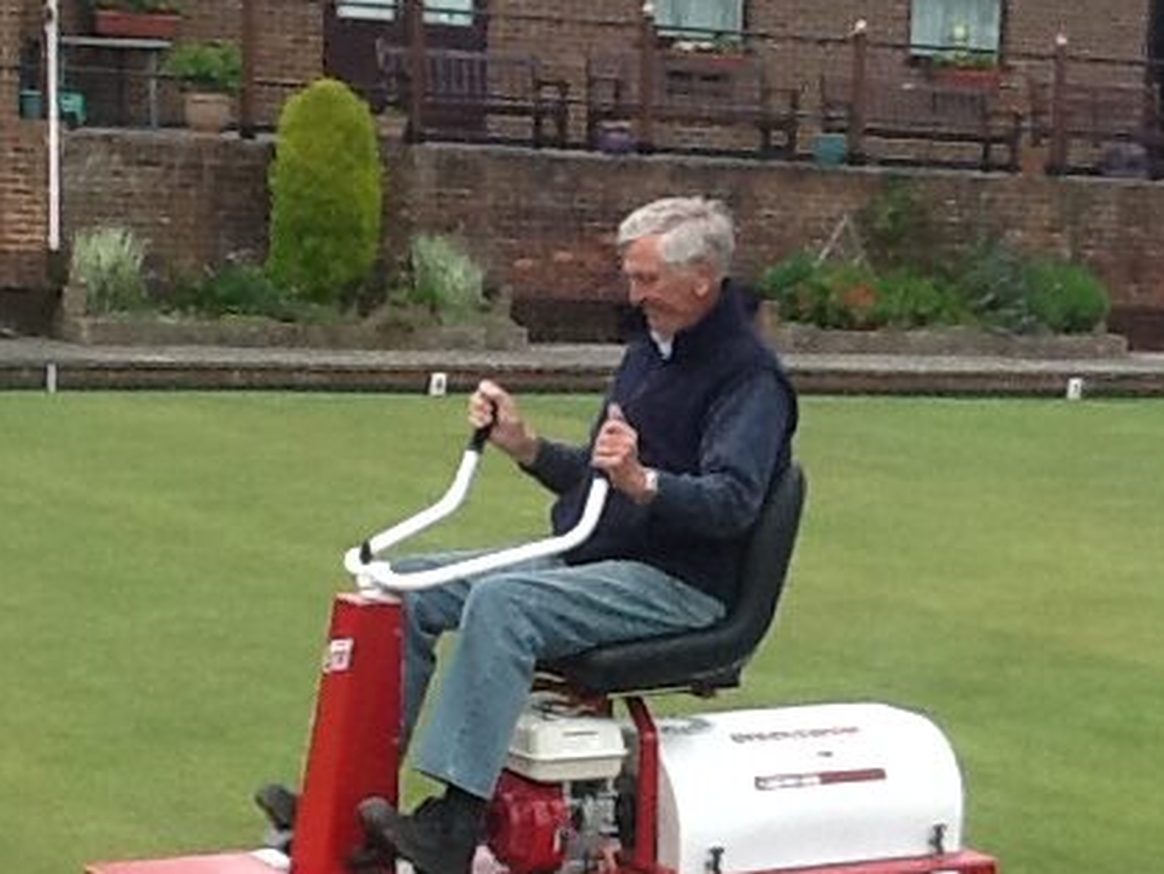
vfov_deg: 14.5
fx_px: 3398
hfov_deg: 19.4
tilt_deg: -8.7
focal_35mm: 101
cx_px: 710
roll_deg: -3.3
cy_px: 749
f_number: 2.4
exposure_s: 1/411
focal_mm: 2.03
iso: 40
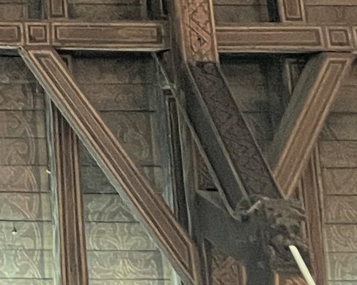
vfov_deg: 8.1
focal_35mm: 172
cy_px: -471
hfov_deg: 10.0
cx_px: -448
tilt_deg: +69.7
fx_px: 1817
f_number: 1.6
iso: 800
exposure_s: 1/30
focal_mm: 4.2
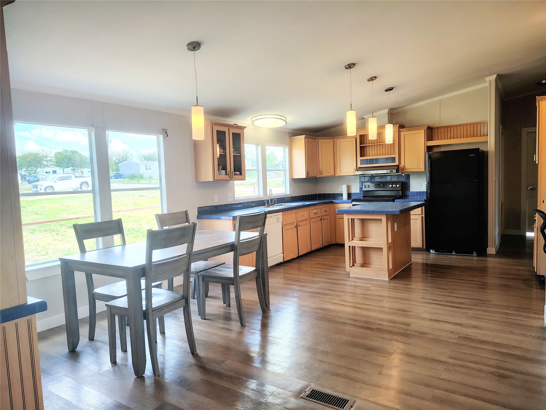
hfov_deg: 71.6
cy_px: 205
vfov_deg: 56.8
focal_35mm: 24
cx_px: 273
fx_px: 379
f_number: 1.8
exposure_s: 1/120
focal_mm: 5.56
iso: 189
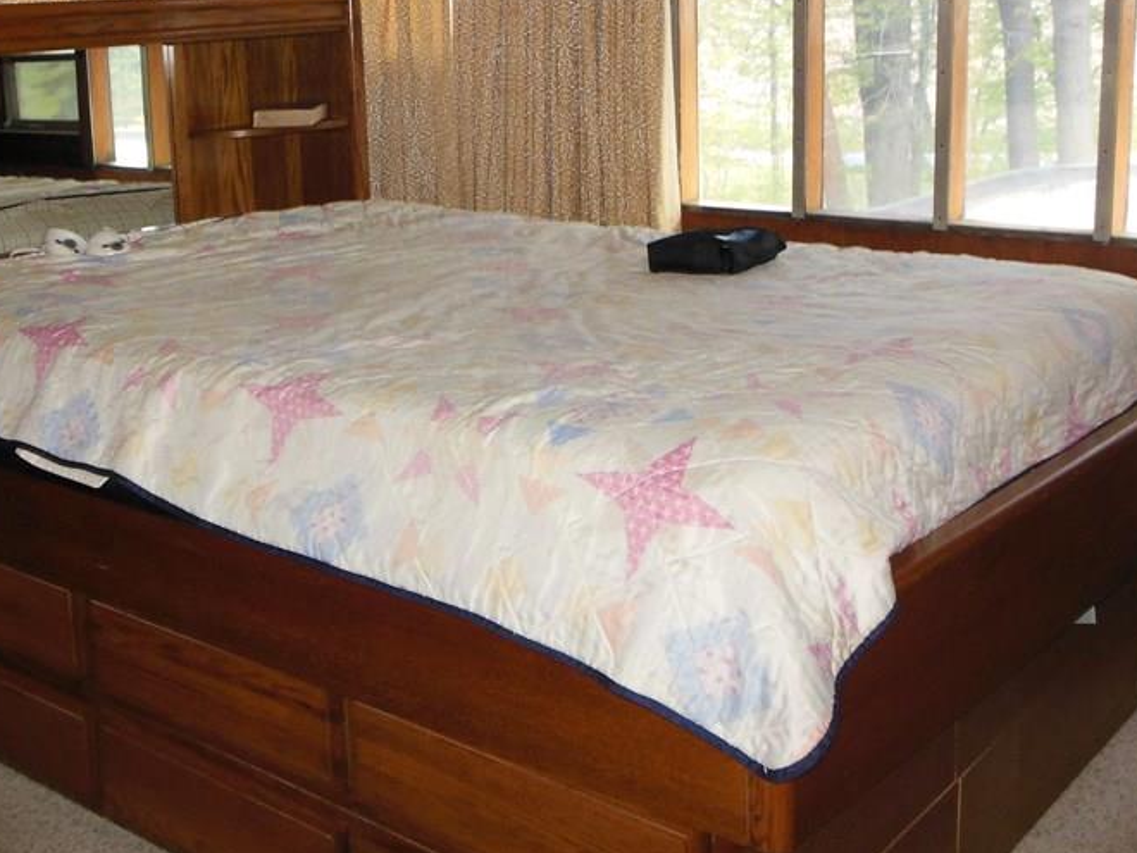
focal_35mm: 45
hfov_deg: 41.8
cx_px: 444
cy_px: 281
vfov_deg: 31.9
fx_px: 1478
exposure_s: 1/25
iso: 320
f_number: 3.3
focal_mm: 5.2
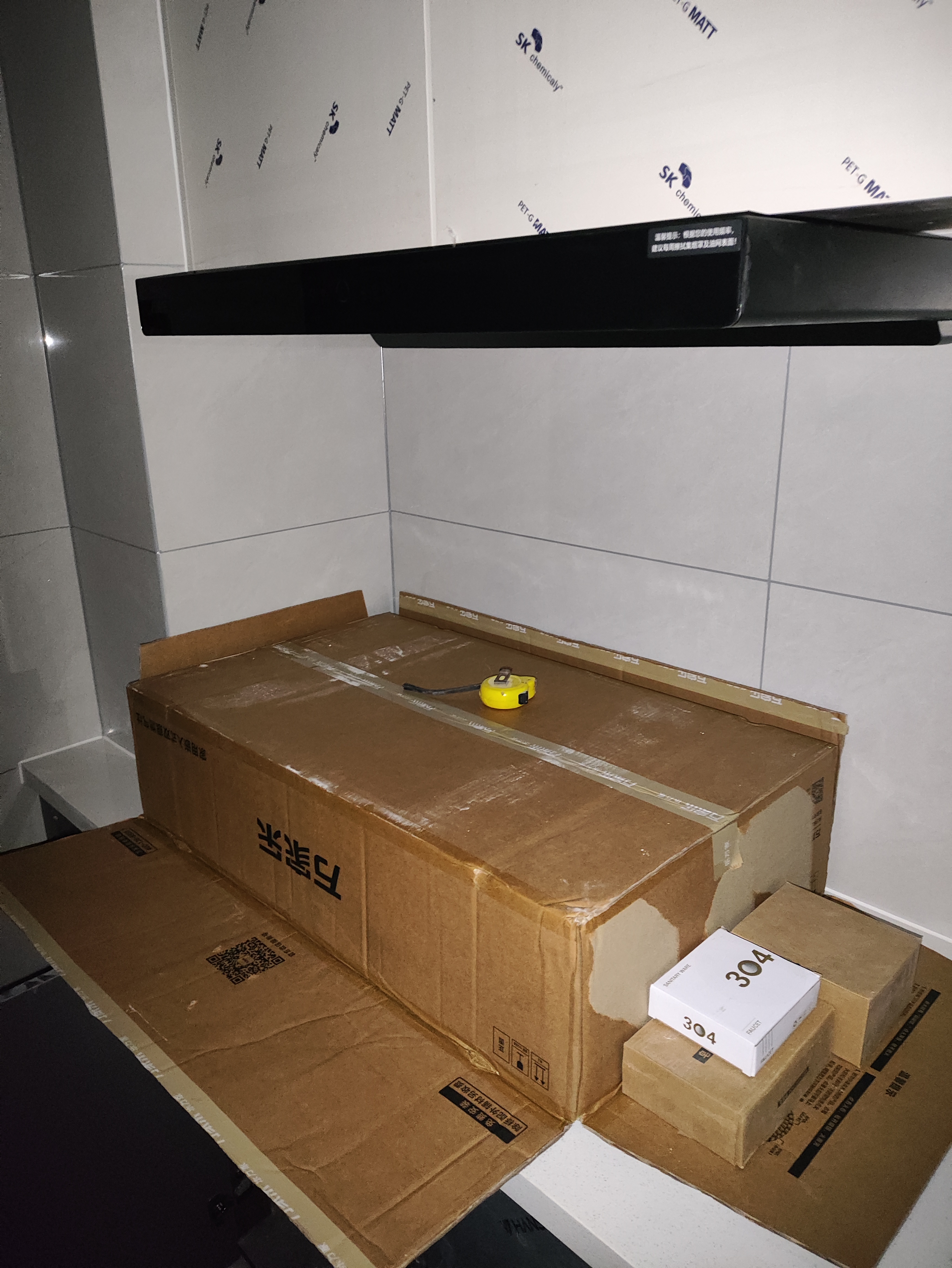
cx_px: 476
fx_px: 879
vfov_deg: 71.6
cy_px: 634
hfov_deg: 56.9
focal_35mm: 24
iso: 2001
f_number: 1.8
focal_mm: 4.68
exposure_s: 1/25
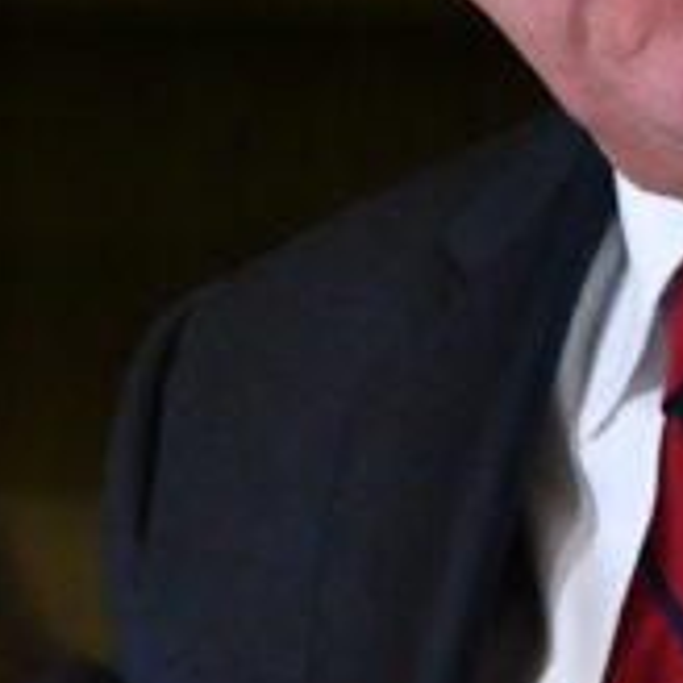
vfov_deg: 1.0
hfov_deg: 1.0
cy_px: -183
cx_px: 566
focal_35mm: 1791
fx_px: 39980
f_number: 4
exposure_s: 1/400
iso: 8000
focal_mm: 300
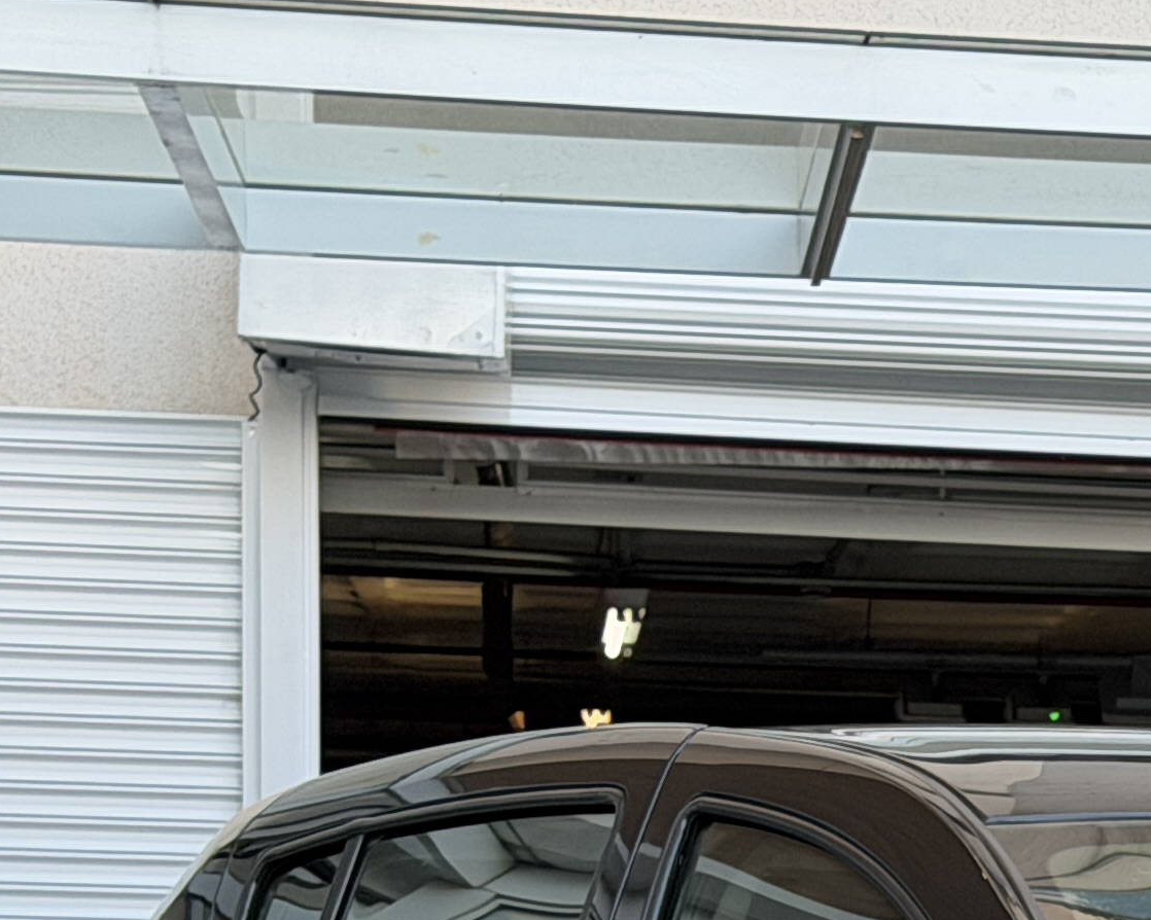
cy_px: 1410
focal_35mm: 169
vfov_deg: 8.9
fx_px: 5756
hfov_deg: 11.0
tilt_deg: -3.8
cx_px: 1739
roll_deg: -0.8
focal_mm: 6.76
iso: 50
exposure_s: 1/128
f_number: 1.78
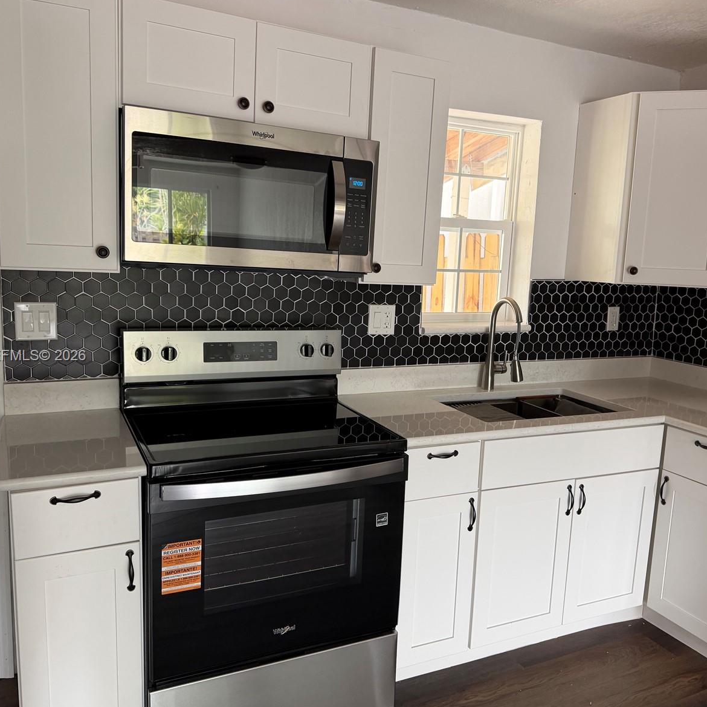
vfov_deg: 55.6
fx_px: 670
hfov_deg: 55.6
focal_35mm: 29
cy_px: 357
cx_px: 381
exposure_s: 1/71
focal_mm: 6.76
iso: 200
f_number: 1.78
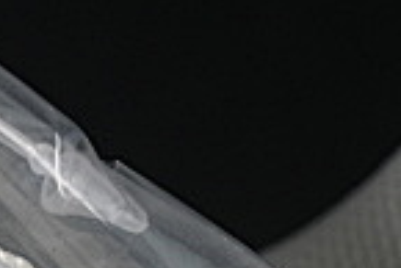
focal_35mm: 558
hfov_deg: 3.6
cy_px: 964
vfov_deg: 2.4
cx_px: -606
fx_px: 6222
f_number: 7.1
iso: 160
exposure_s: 1/80
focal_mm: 50
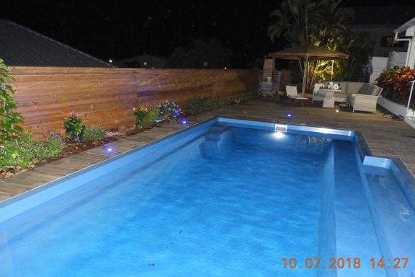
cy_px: 135
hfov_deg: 69.4
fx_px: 300
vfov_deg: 49.5
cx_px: 211
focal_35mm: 26
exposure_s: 1/30
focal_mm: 4.3
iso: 1100
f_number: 3.3
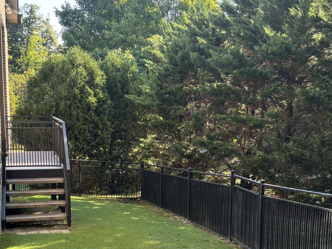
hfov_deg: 34.3
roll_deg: -0.8
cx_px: 148
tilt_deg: -8.7
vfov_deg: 25.8
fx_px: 537
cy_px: 182
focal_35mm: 56
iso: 40
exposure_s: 1/223
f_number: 1.6
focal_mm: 5.96
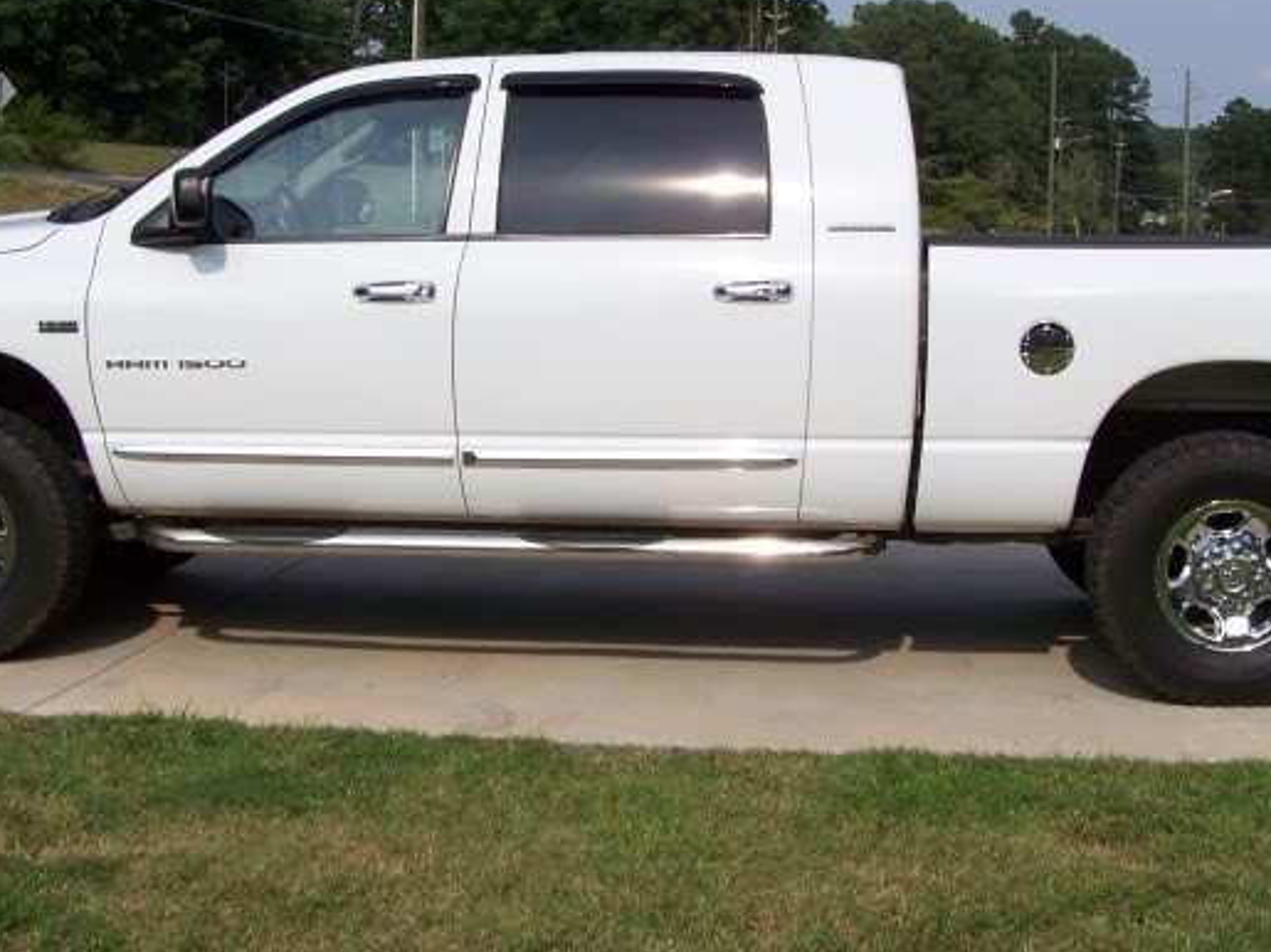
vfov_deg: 24.7
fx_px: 2166
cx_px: 659
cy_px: 350
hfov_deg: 32.7
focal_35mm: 59
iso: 64
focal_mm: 6.3
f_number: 4
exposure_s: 1/640
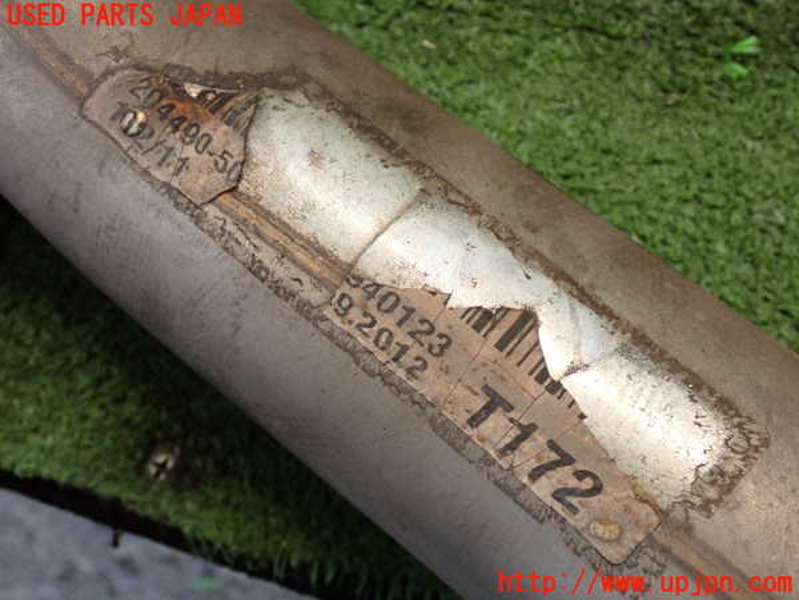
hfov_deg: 40.4
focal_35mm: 47
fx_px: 1085
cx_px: 400
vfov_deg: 30.9
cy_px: 300
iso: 800
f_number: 3.1
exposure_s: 1/125
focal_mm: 8.4
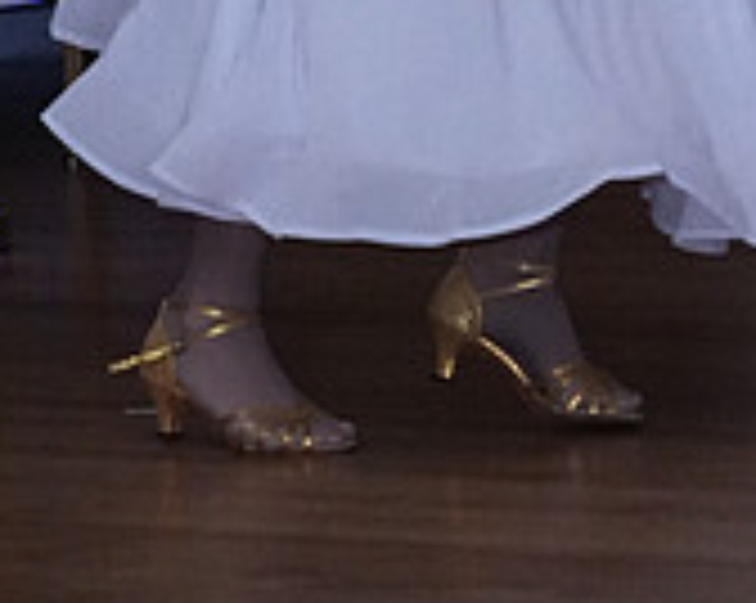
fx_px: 7621
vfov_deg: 4.5
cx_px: 848
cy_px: -513
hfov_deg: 5.7
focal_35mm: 341
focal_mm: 70
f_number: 5.6
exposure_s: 1/200
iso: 5000
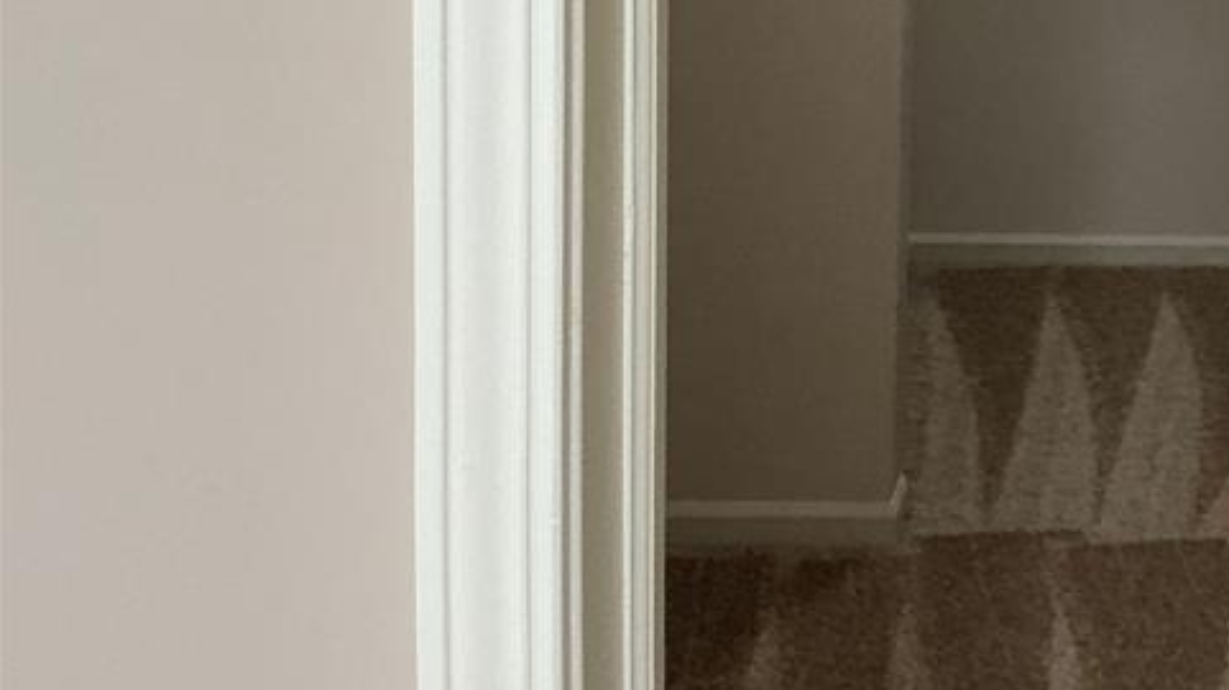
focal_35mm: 65
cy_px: -123
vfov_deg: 17.7
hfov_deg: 29.6
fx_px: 2117
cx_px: 1306
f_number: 1.8
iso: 200
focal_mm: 3
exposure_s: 1/60
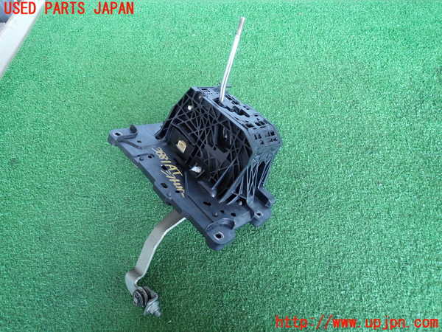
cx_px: 221
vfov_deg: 54.9
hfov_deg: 69.4
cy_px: 166
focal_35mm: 25
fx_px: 319
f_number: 2
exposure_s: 1/40
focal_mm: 4.5
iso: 200
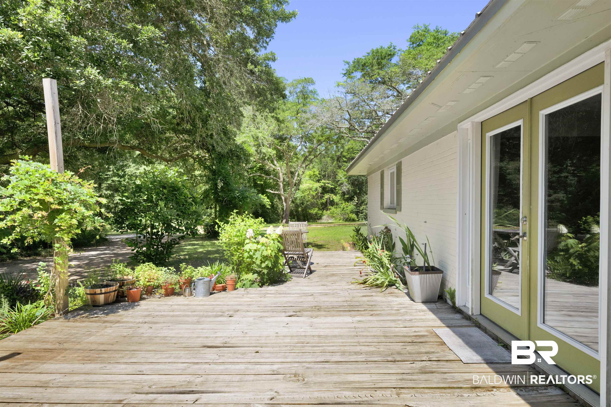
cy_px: 204
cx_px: 306
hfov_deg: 86.9
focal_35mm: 19
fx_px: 322
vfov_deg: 64.6
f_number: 11
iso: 400
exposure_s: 1/500
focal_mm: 19
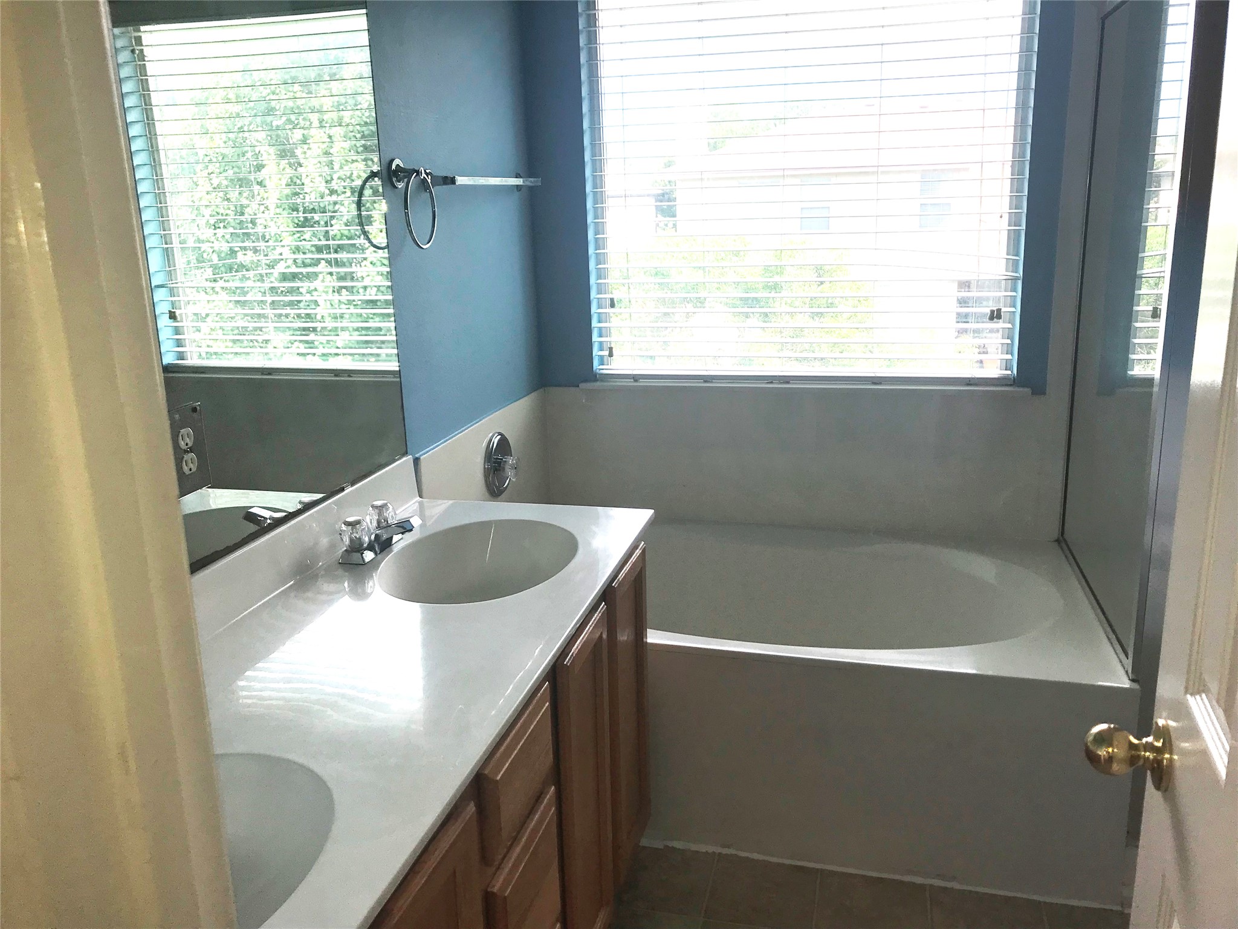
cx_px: 619
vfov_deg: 49.7
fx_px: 1001
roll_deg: +4.3
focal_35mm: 28
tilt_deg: -12.0
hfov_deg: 63.4
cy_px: 464
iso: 20
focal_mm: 3.99
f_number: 1.8
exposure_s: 1/397
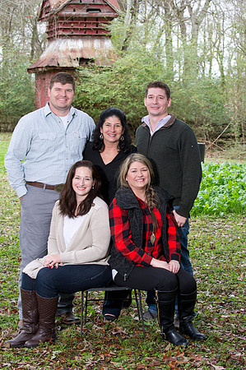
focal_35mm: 70
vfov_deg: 28.9
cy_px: 185
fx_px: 719
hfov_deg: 19.4
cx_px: 123
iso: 800
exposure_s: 1/100
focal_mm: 70
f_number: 5.6
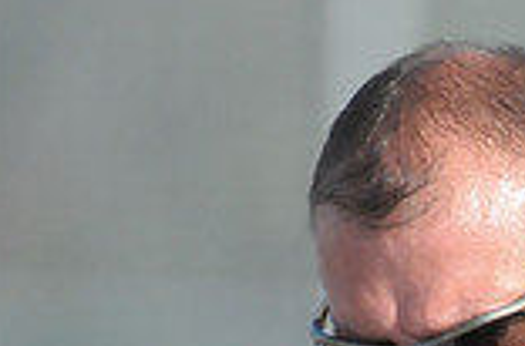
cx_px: 717
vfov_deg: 0.6
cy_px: 559
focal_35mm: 2237
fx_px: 32524
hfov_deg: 0.9
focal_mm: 400
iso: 1600
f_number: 4
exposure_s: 1/6400
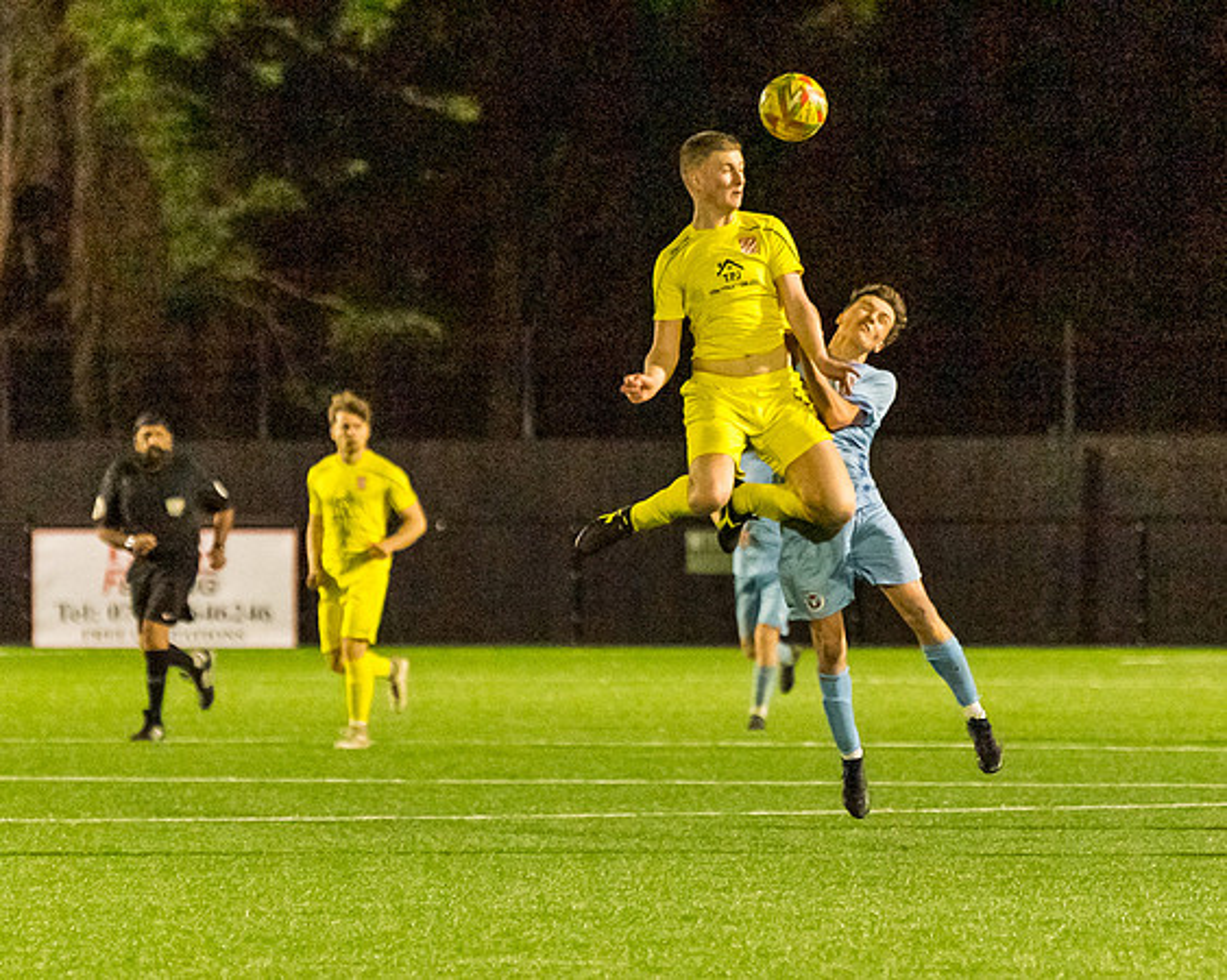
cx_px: 653
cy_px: 658
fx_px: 13183
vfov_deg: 4.3
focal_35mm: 363
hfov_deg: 5.3
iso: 4000
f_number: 2.8
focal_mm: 160
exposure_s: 1/1250
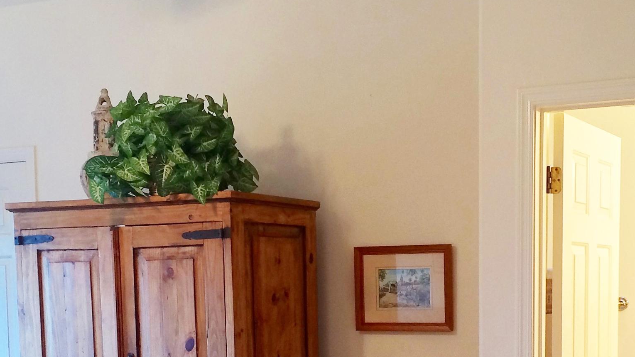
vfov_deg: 18.9
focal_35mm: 62
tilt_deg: -6.4
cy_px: 358
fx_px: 1044
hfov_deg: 33.8
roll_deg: +1.5
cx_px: 370
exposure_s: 1/30
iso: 125
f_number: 2.2
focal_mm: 4.15
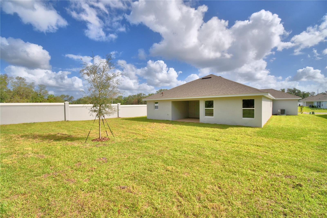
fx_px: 136
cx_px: 164
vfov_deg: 77.3
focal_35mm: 15
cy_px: 109
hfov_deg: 100.4
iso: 100
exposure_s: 1/1600
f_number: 4.5
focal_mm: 10
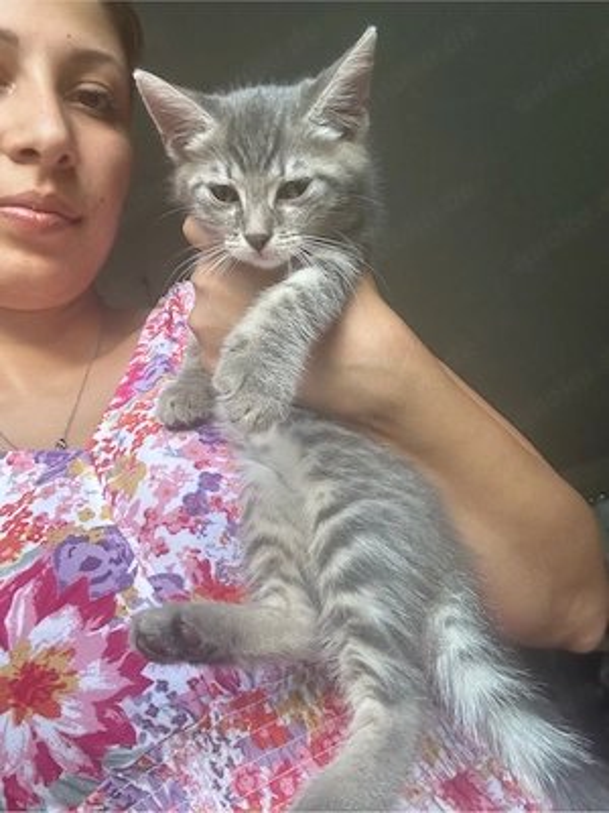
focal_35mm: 30
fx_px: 704
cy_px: 406
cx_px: 304
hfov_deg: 46.8
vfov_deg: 60.0
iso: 100
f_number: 1.9
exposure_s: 1/60
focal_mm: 2.69
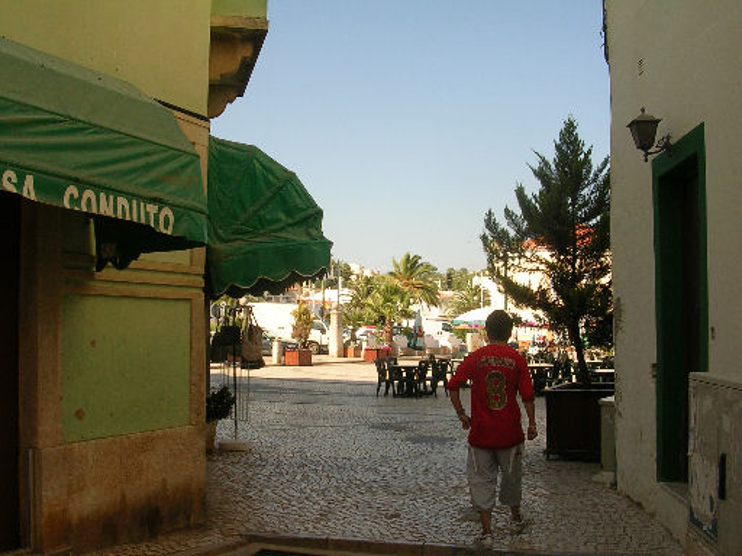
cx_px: 371
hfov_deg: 49.0
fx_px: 815
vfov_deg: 37.7
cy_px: 278
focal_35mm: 38
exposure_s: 1/197
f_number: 5.6
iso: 50
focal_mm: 5.8
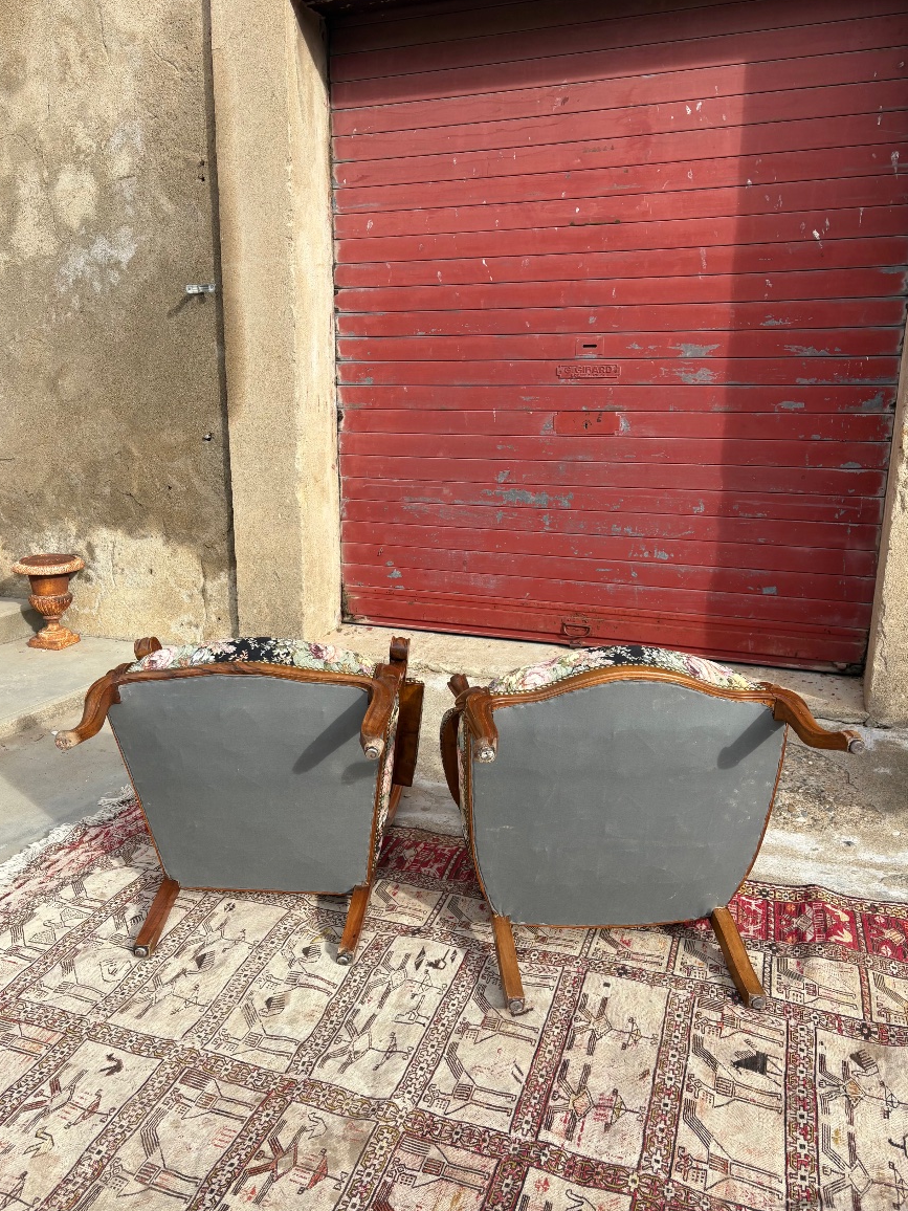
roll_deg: -0.5
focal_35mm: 27
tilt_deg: -12.2
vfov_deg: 65.3
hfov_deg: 51.3
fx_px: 944
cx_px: 441
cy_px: 615
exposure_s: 1/1848
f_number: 1.6
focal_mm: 5.96
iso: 50
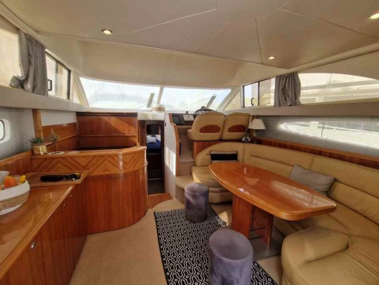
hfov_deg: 102.0
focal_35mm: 14
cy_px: 147
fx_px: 153
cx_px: 190
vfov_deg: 85.7
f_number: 2.2
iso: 50
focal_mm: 2.2
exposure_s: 1/142
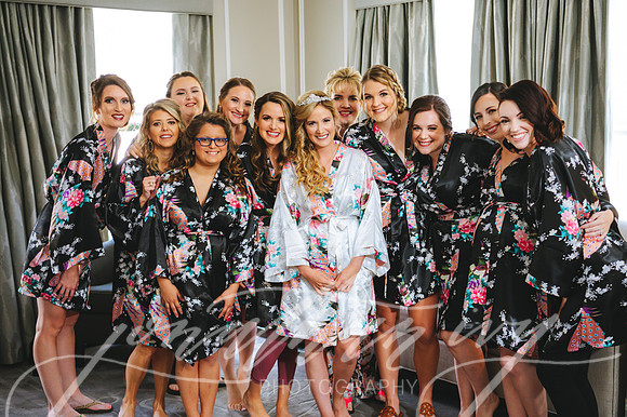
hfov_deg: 41.1
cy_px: 208
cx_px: 314
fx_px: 835
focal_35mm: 48
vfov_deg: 28.0
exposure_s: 1/125
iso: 640
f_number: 2.8
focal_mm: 48
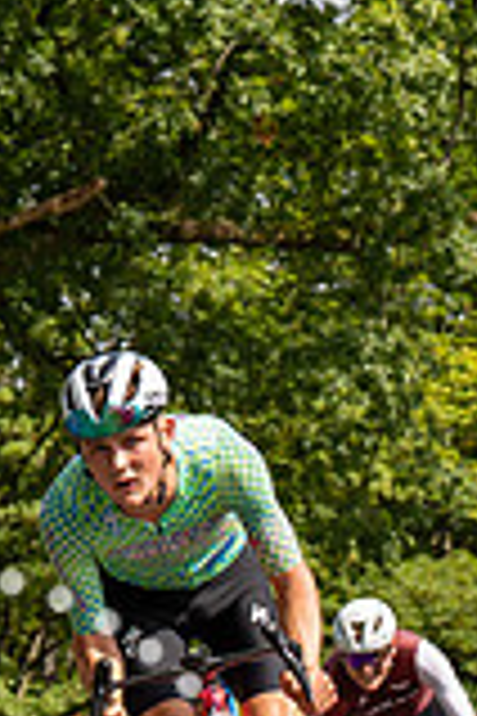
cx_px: 293
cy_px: 594
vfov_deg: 6.9
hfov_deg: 4.6
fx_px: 5922
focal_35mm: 298
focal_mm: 70
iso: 200
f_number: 5
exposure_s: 1/1000
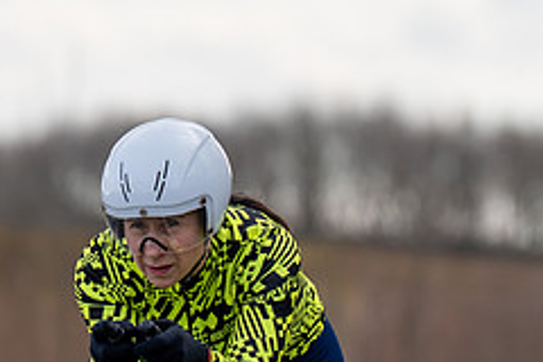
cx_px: 220
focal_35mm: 675
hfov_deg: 3.1
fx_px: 10180
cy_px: 178
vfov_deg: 2.0
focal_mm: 191
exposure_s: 1/1000
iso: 125
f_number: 3.5
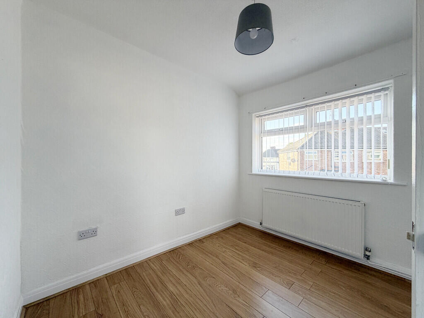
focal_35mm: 14
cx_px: 212
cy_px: 159
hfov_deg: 102.1
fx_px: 171
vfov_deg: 85.7
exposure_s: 1/121
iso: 80
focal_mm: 2.2
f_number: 2.2
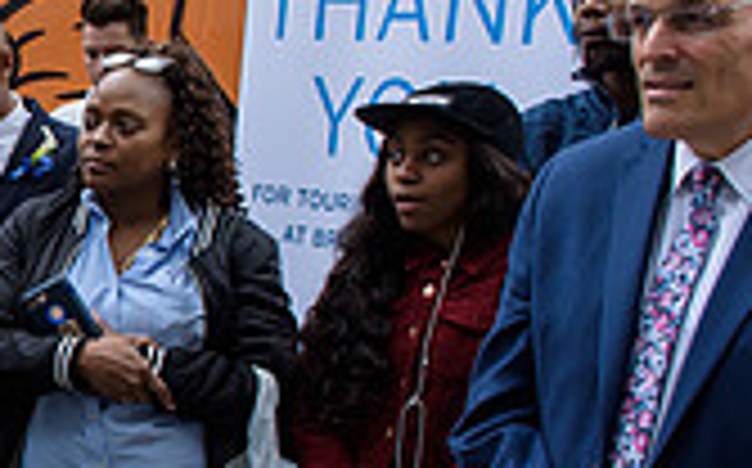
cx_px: -270
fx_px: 1740
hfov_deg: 21.6
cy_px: 295
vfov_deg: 15.3
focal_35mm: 85
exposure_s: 1/250
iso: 200
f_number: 5
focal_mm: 24
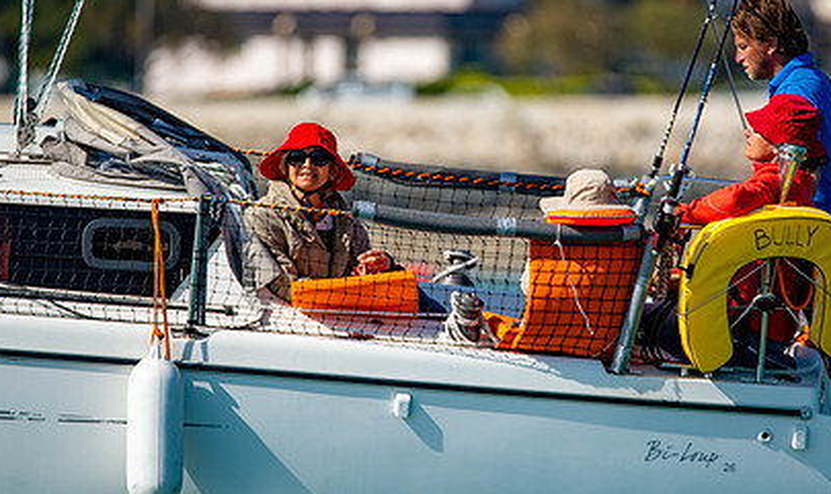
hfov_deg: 2.2
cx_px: 493
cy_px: 182
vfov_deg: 1.3
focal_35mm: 973
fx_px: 21745
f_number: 6.3
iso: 180
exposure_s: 1/640
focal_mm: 600
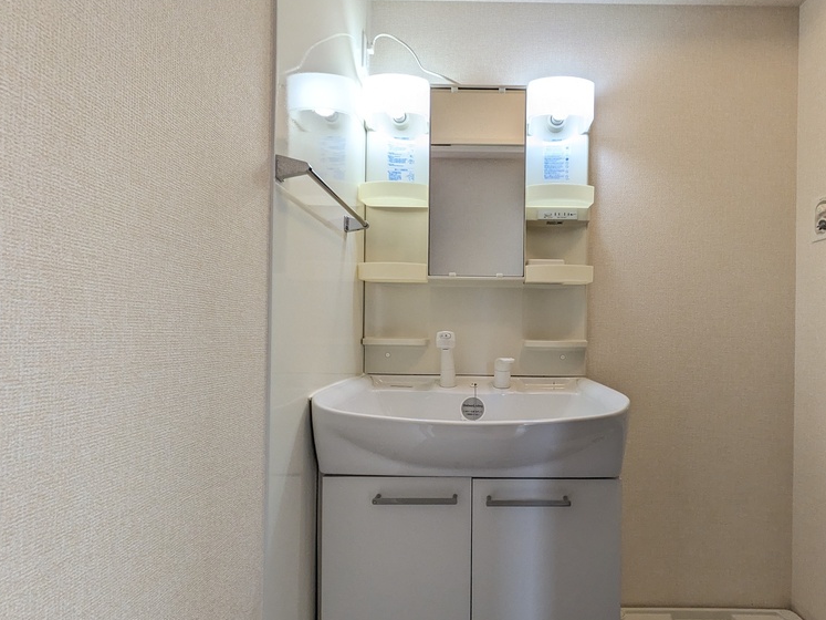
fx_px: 429
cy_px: 335
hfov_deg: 87.0
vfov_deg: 71.5
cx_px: 480
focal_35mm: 18
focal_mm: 1.83
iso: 117
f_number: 2.2
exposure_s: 1/120
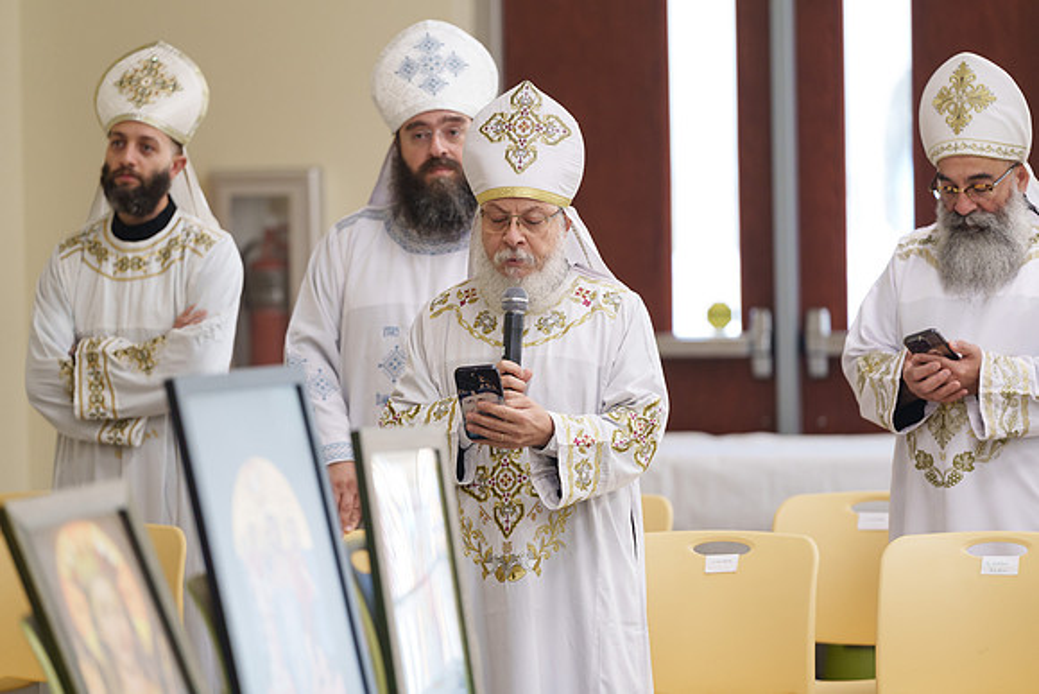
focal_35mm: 181
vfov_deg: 7.6
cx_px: 520
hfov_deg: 11.4
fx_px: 5213
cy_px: 347
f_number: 2.8
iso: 1600
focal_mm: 176
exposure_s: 1/160
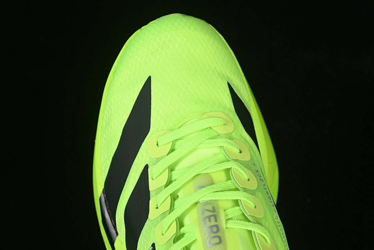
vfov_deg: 18.2
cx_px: 187
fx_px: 779
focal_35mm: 75
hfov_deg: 27.0
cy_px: 125
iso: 160
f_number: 7.1
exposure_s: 1/80
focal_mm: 50
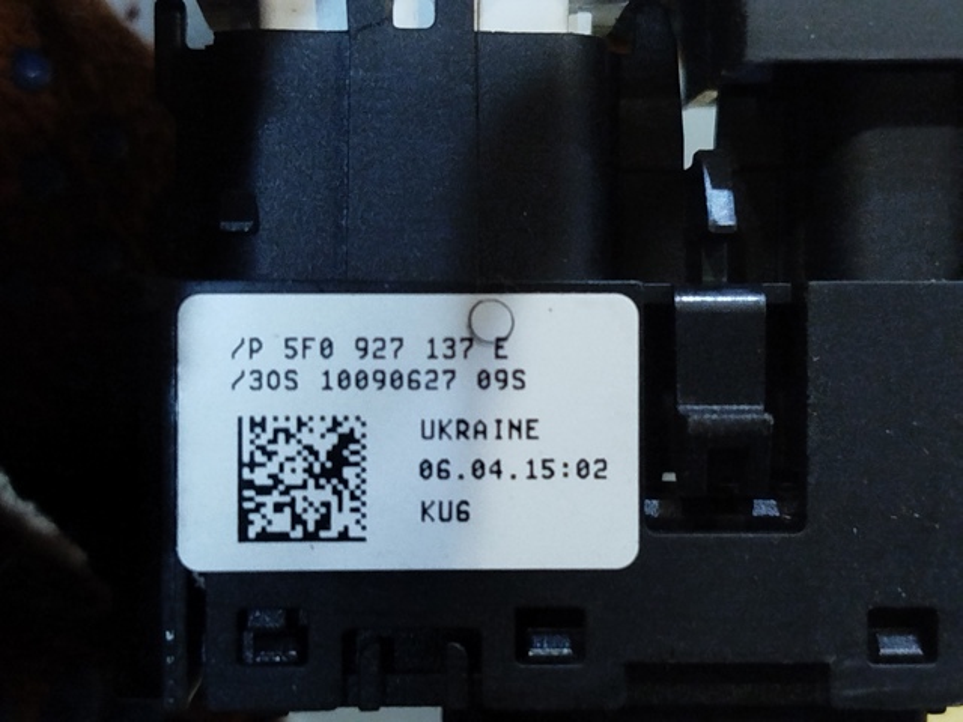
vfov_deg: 20.4
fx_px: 2003
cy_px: 361
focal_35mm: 72
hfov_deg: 27.0
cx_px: 482
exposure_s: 1/25
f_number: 1.7
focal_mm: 5.31
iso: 400
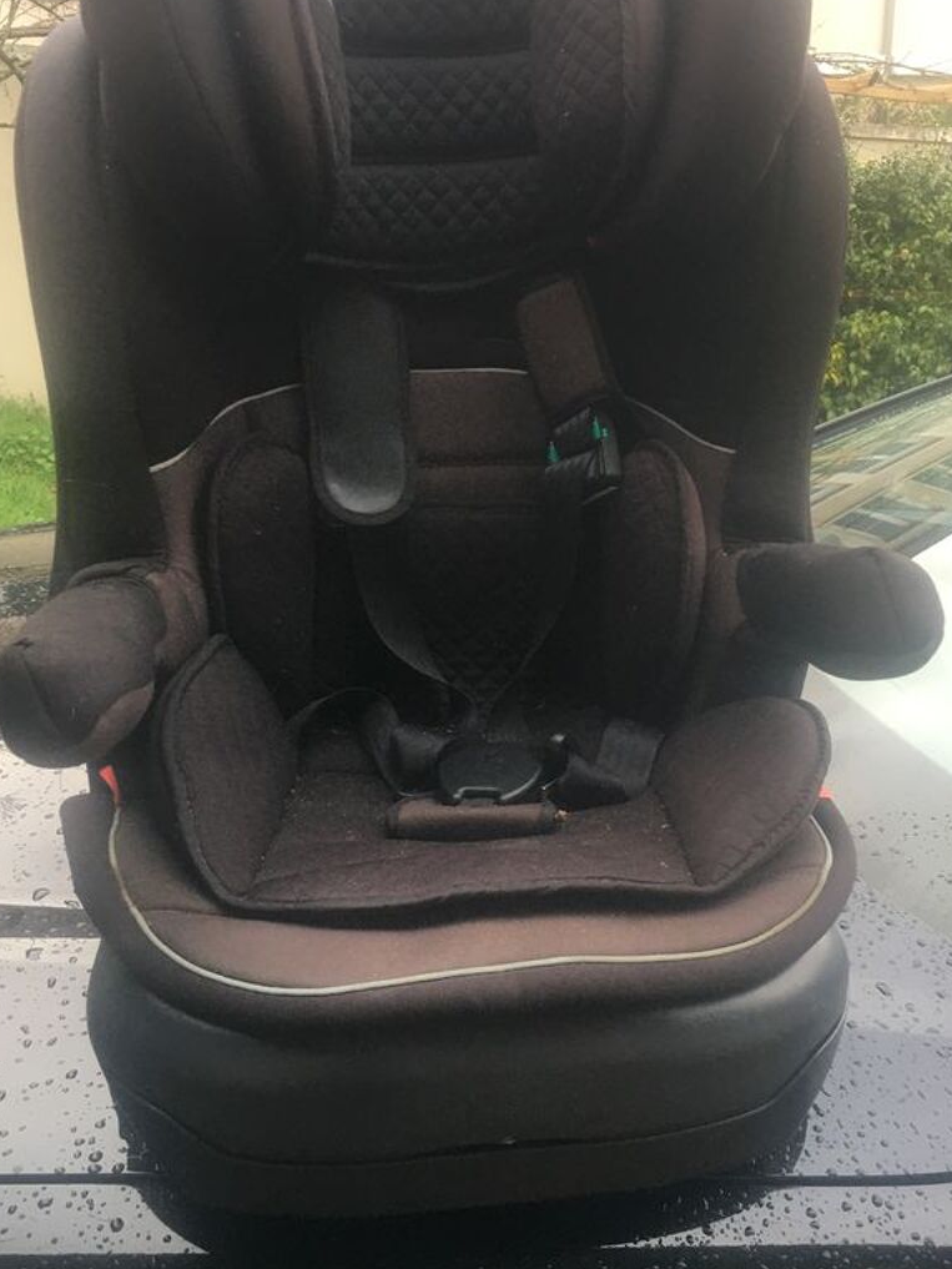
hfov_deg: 37.7
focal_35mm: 38
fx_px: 1393
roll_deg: +0.6
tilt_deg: -13.6
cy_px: 555
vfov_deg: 48.9
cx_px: 490
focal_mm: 4.15
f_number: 2.2
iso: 40
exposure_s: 1/33
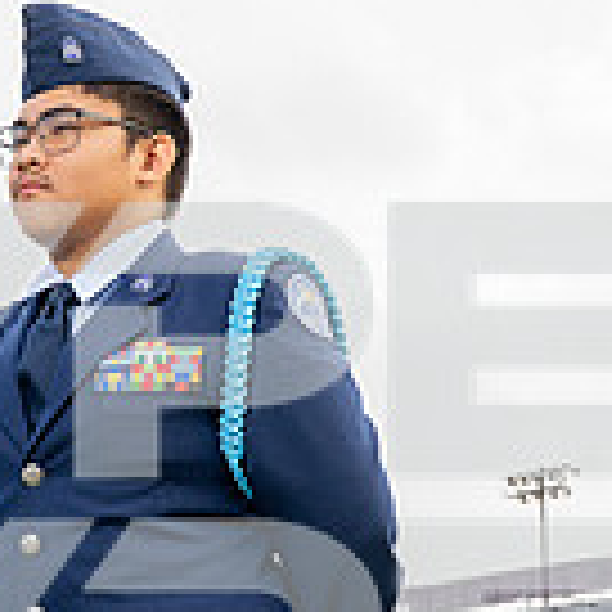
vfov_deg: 14.5
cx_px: 32
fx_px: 2360
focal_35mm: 118
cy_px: 662
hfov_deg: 14.6
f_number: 7.1
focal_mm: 42
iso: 320
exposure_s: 1/250
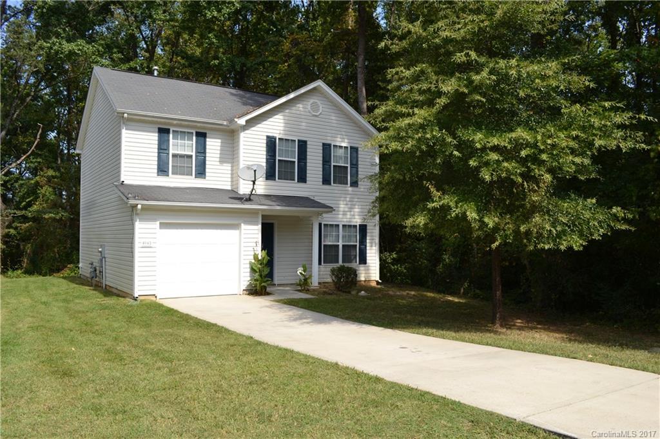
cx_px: 330
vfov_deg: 47.9
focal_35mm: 27
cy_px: 220
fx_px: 495
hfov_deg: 67.4
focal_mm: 18
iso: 100
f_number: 8
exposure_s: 1/200
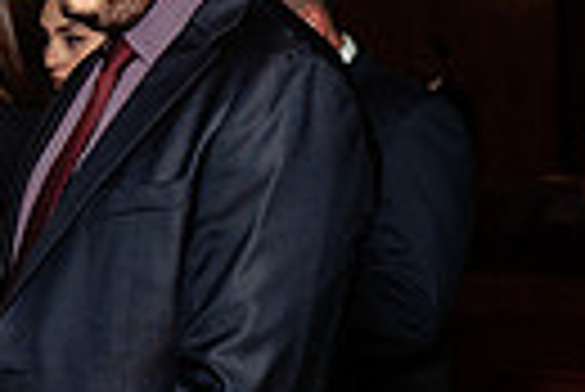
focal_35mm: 156
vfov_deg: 8.8
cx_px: -68
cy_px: 133
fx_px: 2538
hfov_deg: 12.9
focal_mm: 35
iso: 1250
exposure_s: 1/160
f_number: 4
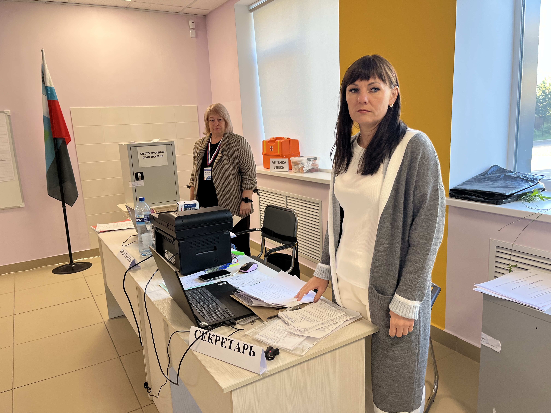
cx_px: 276
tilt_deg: -13.5
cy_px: 206
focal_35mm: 26
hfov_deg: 67.3
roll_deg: +0.7
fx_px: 414
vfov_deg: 53.1
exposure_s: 1/121
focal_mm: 5.1
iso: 100
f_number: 1.6
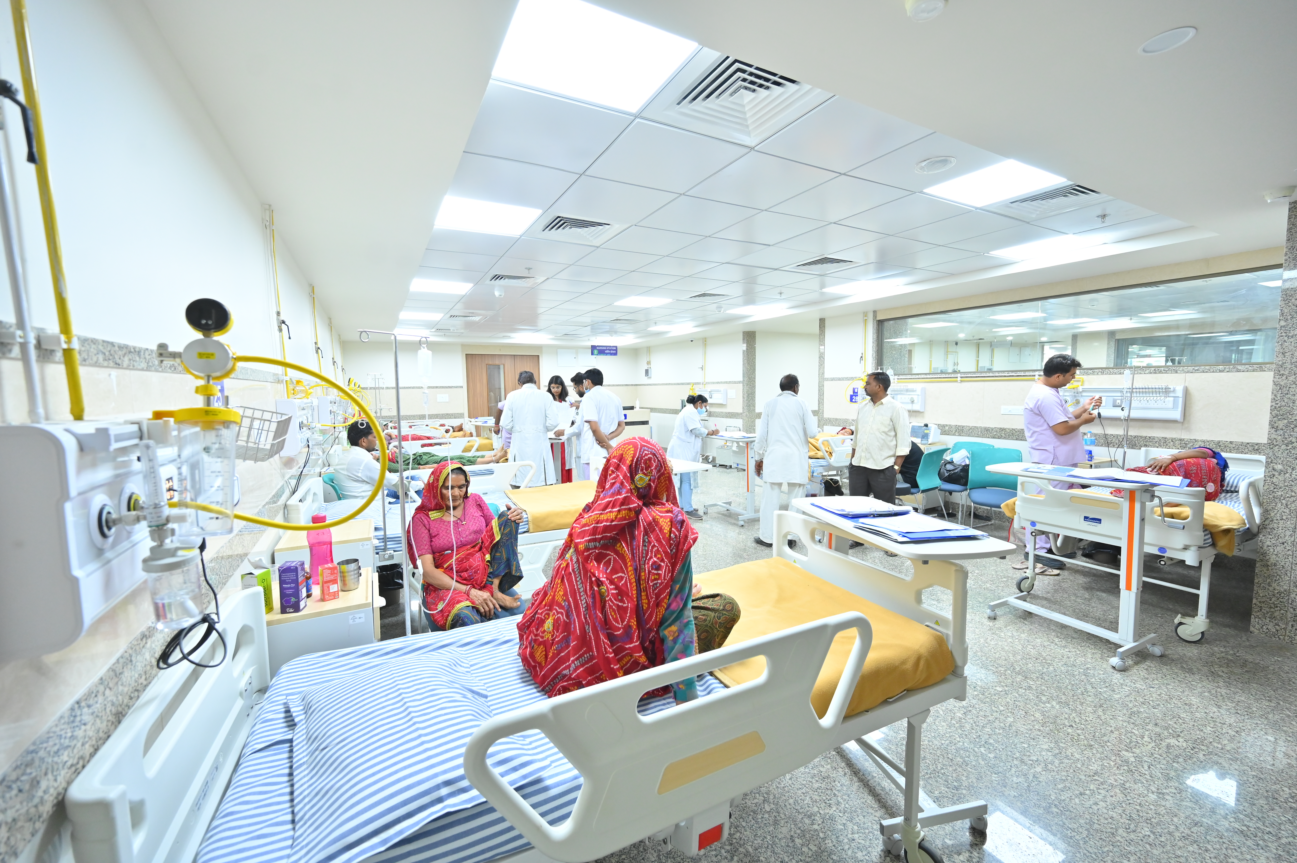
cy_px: 432
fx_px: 504
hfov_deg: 104.3
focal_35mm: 14
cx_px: 648
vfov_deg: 81.1
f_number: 4
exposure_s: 1/100
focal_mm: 14
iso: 1600
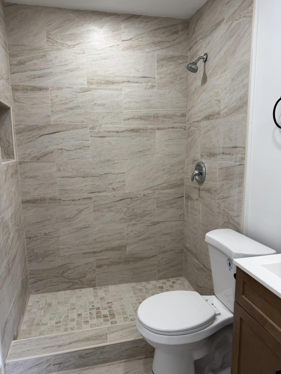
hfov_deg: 56.8
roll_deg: +0.2
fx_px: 260
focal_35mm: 24
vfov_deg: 71.6
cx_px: 140
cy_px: 187
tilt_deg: -9.9
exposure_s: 1/120
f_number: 1.78
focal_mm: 6.76
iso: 80
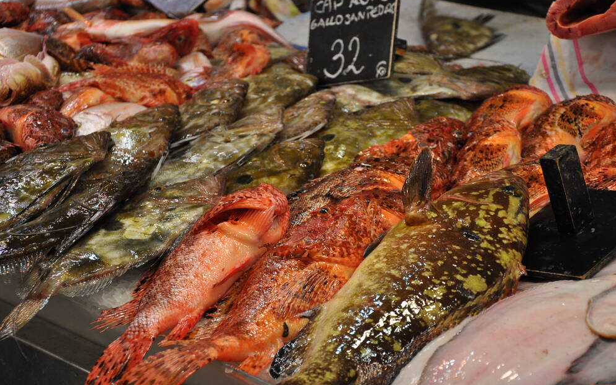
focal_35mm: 80
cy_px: 189
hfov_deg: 25.8
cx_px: 310
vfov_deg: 16.3
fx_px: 1343
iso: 400
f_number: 5
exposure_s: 1/60
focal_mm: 52
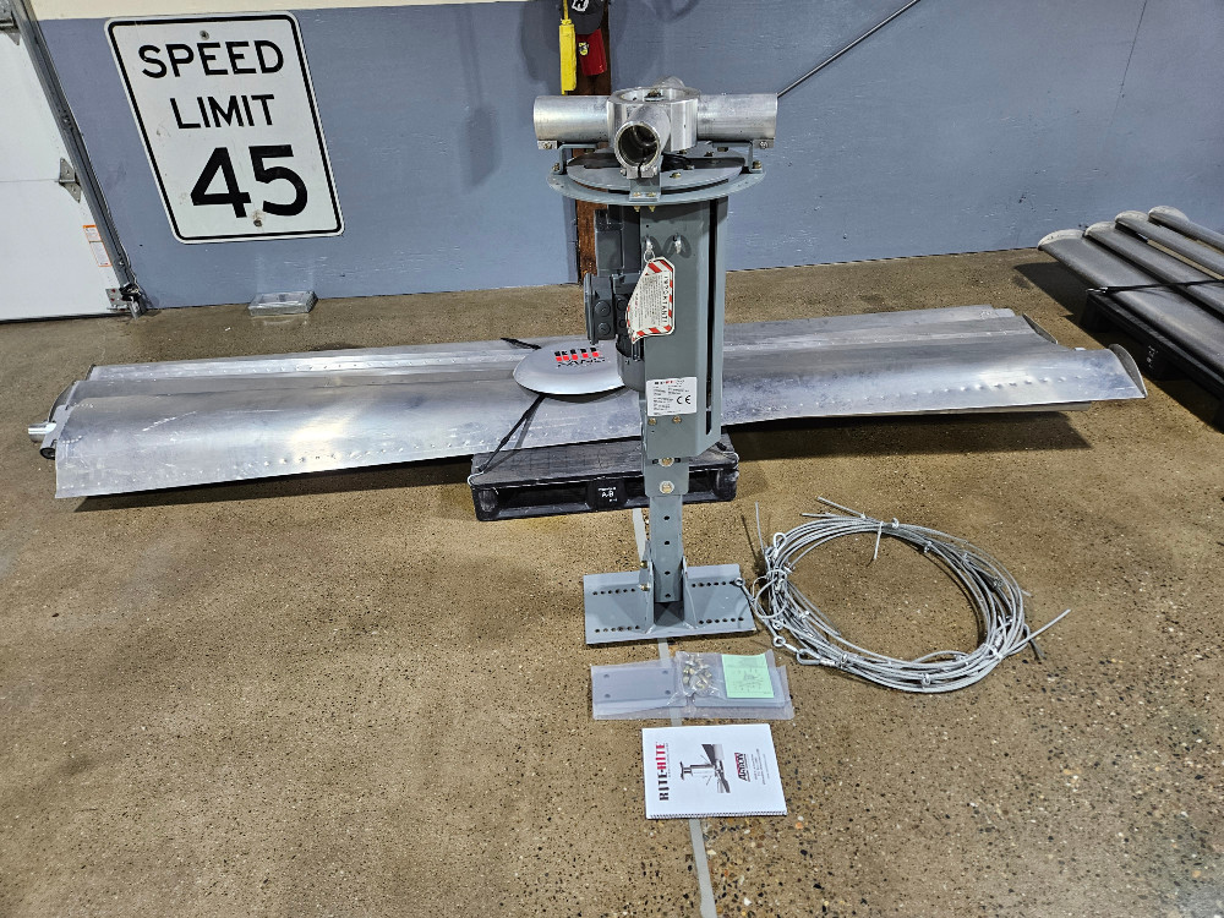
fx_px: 813
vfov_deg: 58.9
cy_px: 459
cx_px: 612
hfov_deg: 73.9
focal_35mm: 23
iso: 200
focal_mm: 5.4
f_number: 1.8
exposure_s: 1/120
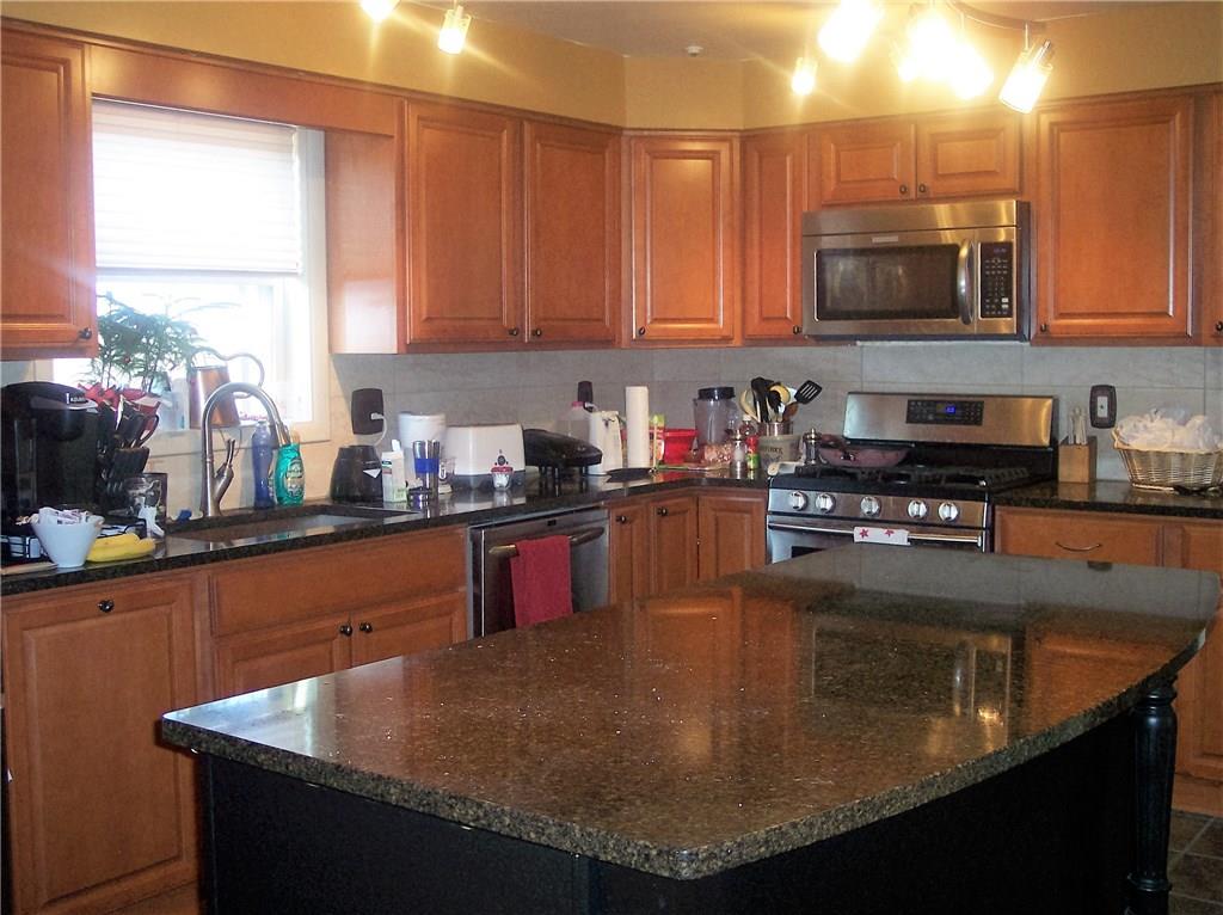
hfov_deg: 49.0
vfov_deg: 37.7
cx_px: 612
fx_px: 1341
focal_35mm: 38
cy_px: 458
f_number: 2.8
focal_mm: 8
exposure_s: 1/30
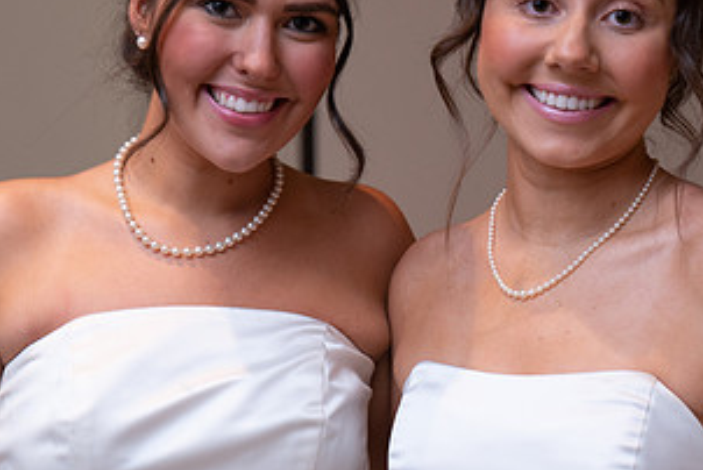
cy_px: 162
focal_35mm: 119
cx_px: 340
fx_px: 2326
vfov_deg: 11.5
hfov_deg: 17.2
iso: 800
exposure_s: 1/50
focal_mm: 62
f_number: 3.5
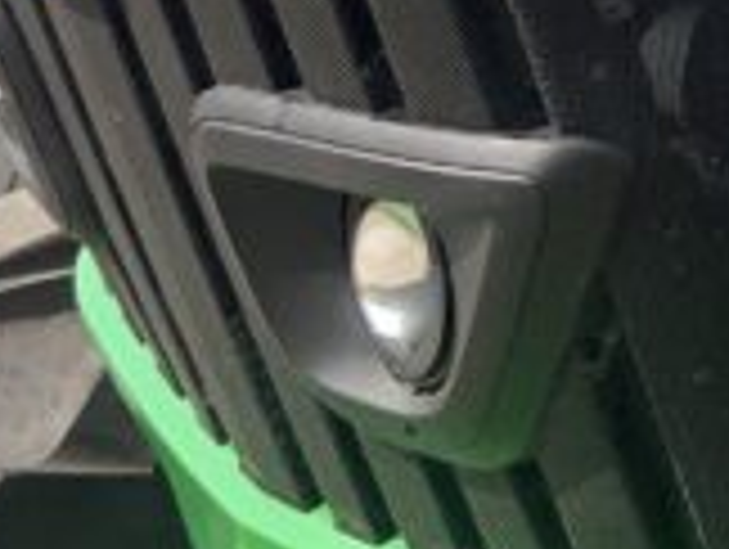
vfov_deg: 7.8
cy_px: -490
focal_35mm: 183
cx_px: 1593
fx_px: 3860
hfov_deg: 9.8
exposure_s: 1/739
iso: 16
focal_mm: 3
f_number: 1.8
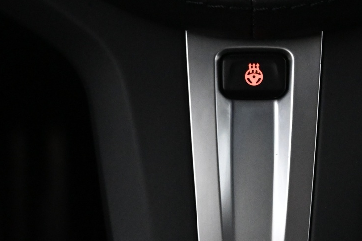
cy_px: 181
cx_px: 253
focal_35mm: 88
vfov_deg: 15.5
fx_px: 881
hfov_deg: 23.1
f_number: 4.5
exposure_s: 1/40
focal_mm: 26.5
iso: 5000
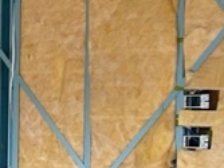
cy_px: 136
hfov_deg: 10.6
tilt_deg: +1.3
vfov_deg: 8.5
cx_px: -189
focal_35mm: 174
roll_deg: -0.5
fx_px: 1125
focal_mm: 3
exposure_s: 1/137
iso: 16
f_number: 1.8
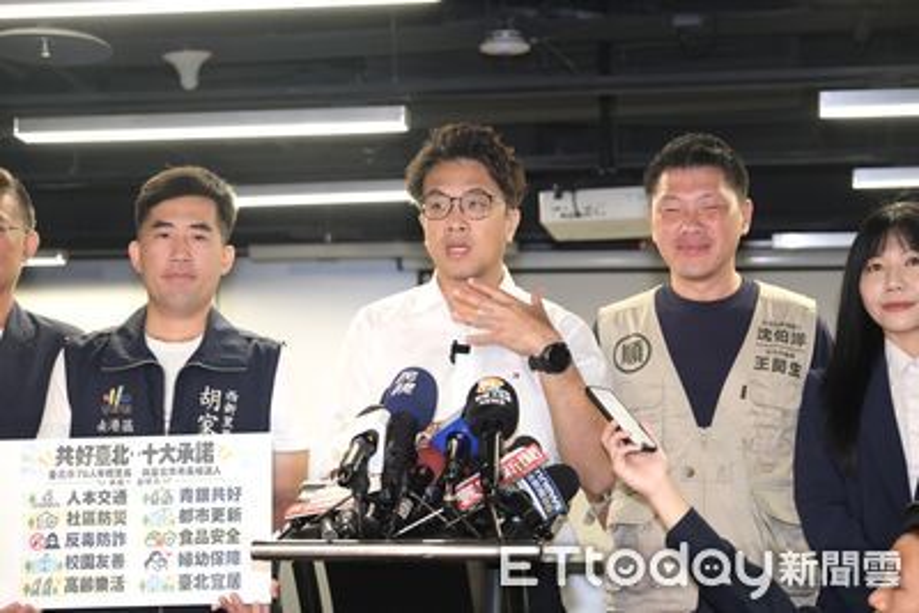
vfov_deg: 16.5
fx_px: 2119
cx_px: 460
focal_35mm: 83
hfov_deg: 24.5
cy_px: 306
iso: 3200
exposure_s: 1/250
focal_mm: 55
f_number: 2.8
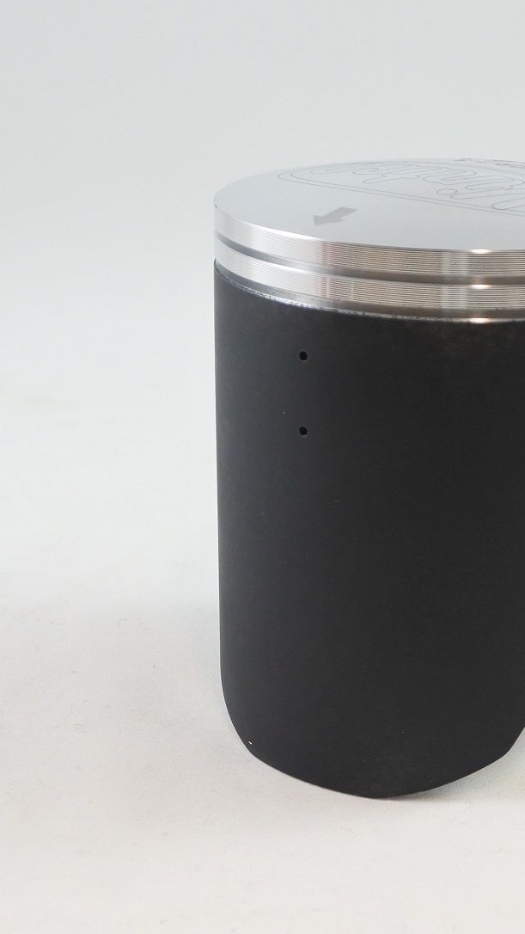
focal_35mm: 52
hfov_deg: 22.6
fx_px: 1287
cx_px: 453
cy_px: 467
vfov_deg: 39.9
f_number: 3.8
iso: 400
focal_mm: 12.3
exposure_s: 1/125
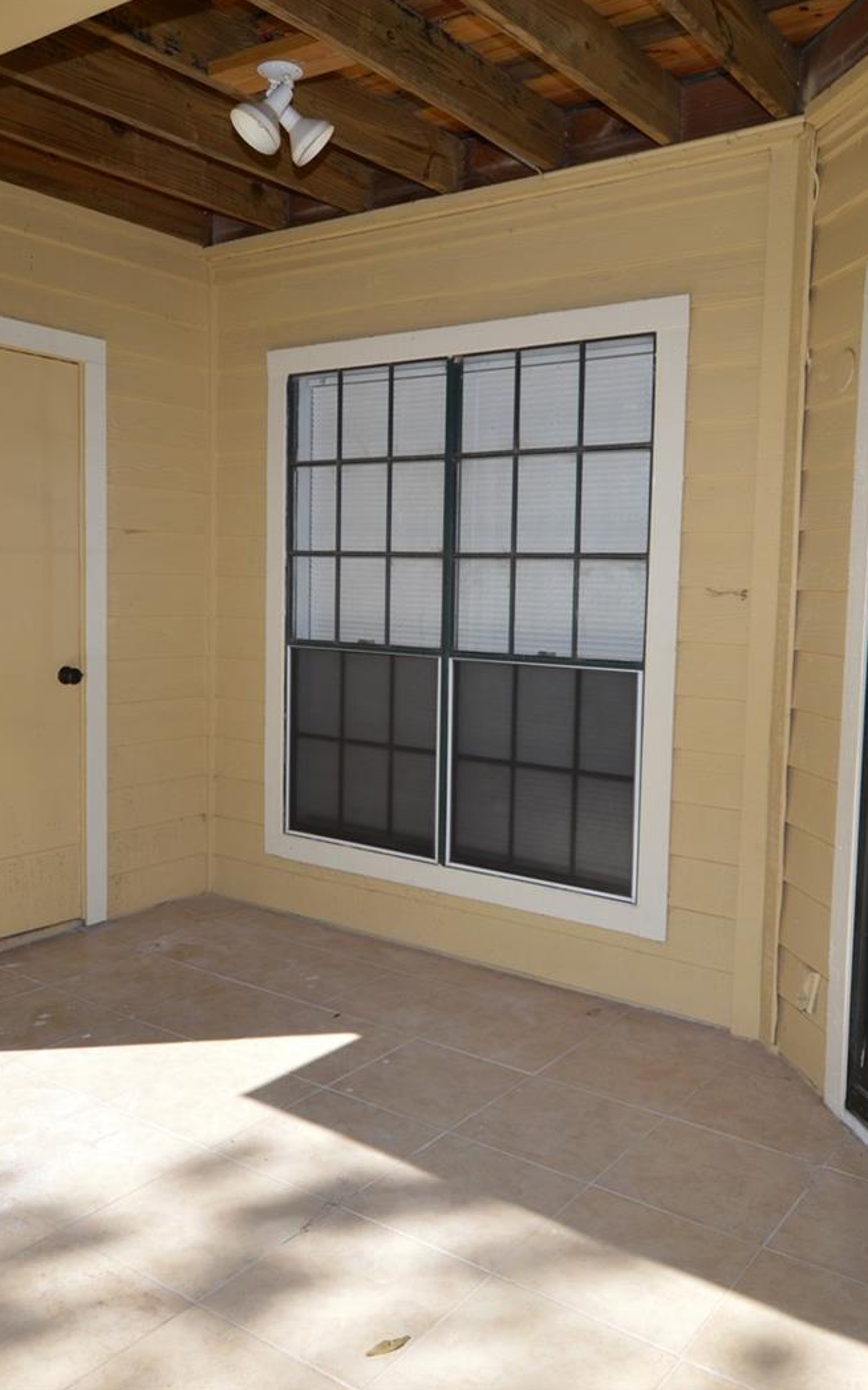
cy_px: 688
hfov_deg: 44.5
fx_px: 1060
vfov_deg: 66.5
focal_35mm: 28
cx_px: 459
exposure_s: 1/200
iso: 100
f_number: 7.1
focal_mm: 12
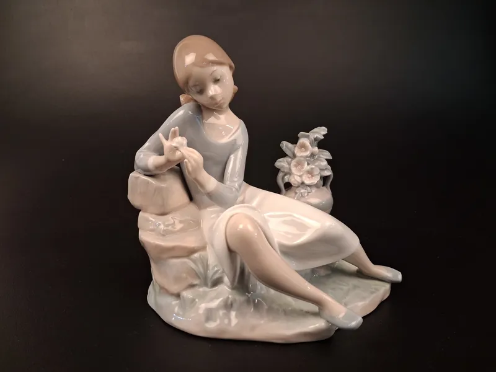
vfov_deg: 51.4
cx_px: 248
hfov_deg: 65.3
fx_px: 387
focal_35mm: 27
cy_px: 186
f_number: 1.8
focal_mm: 4
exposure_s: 1/50
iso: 320
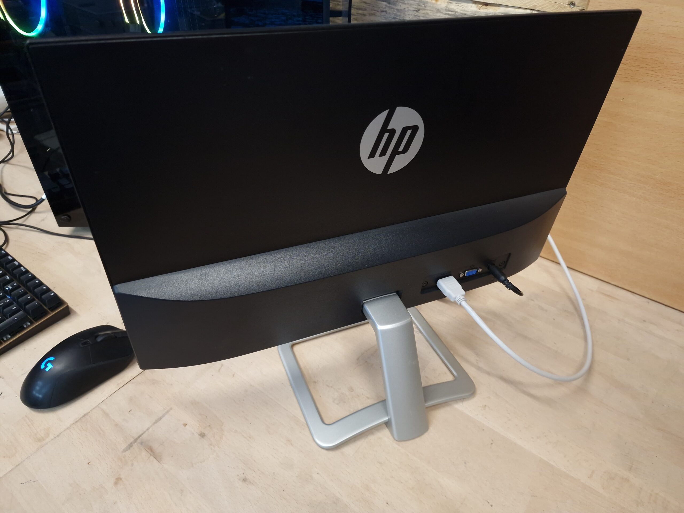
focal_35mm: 23
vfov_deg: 58.9
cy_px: 256
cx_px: 342
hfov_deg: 73.9
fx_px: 454
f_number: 1.8
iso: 250
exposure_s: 1/50
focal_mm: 6.4
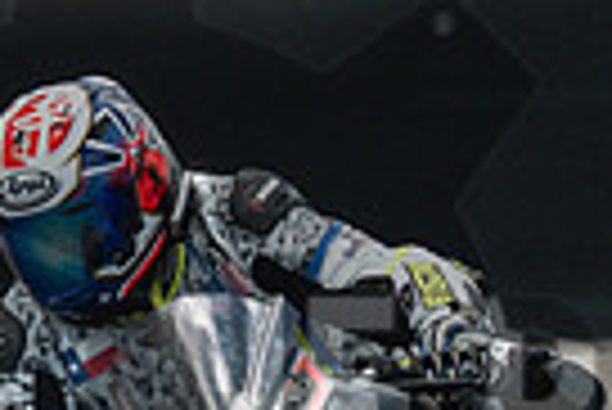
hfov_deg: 0.8
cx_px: 104
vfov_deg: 0.5
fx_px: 43430
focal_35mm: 2552
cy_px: 426
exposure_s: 1/2000
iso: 1600
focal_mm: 400
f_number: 5.6
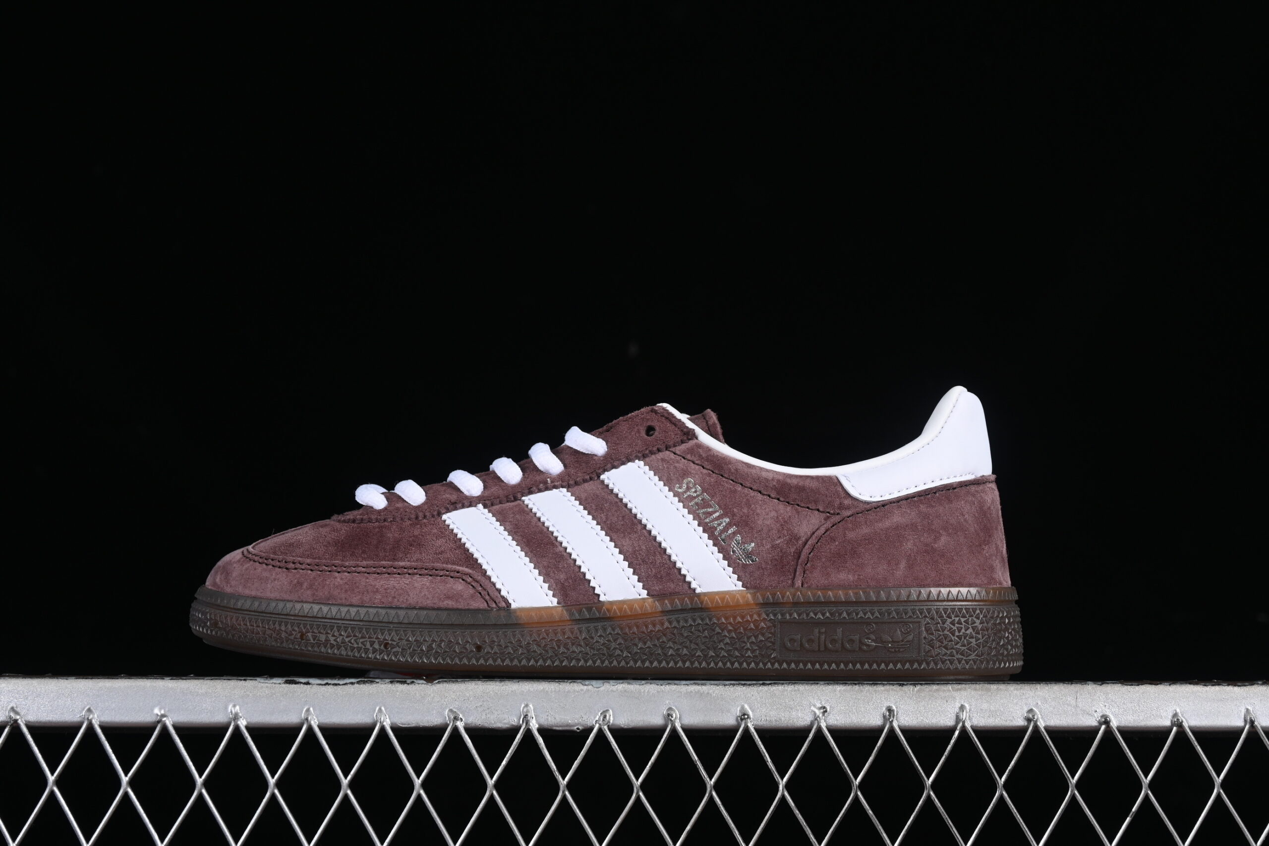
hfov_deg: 27.0
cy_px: 423
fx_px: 2644
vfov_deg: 18.2
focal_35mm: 75
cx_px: 634
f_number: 7.1
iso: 160
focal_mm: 50
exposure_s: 1/80
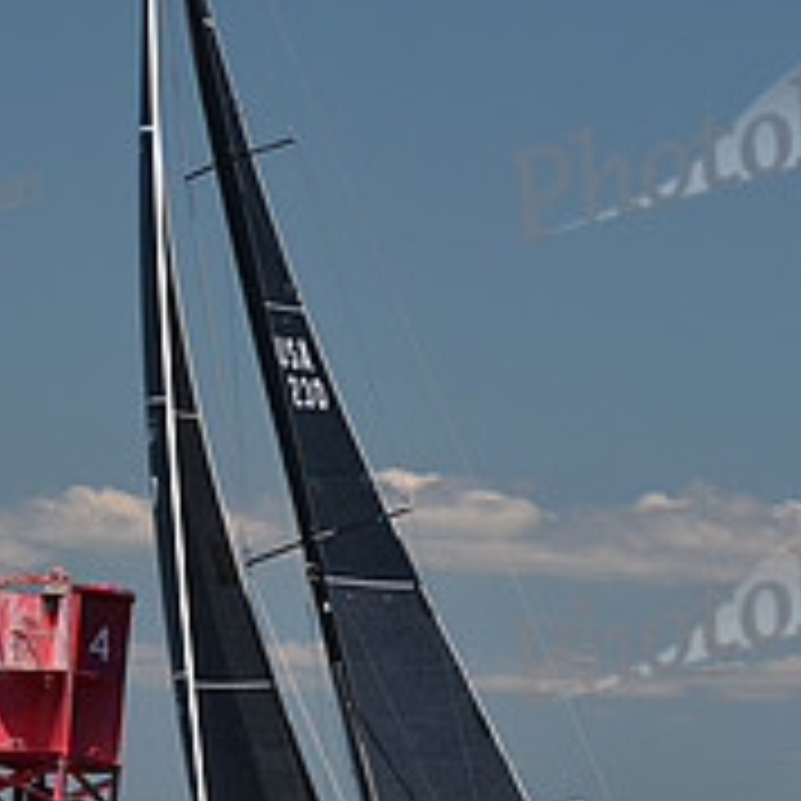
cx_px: 277
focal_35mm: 484
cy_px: 423
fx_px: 12671
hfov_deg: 3.6
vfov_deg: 3.6
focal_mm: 175
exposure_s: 1/800
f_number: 6.3
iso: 250
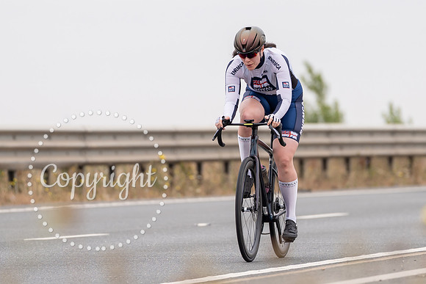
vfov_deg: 3.1
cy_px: 107
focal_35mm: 444
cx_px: 259
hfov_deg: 4.6
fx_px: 5251
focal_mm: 200
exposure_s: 1/800
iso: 100
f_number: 2.8
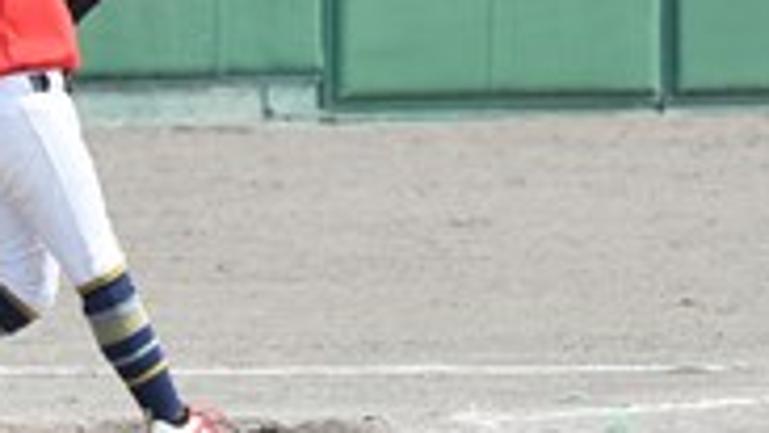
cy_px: 57
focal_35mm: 687
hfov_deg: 3.1
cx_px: 21
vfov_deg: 1.8
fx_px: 14011
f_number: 8
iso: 1000
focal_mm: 150
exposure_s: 1/2000
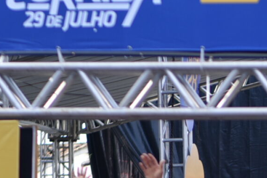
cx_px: 426
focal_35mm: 379
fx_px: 2811
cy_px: 214
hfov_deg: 5.4
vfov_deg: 3.6
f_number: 2.2
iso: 100
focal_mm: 85
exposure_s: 1/500
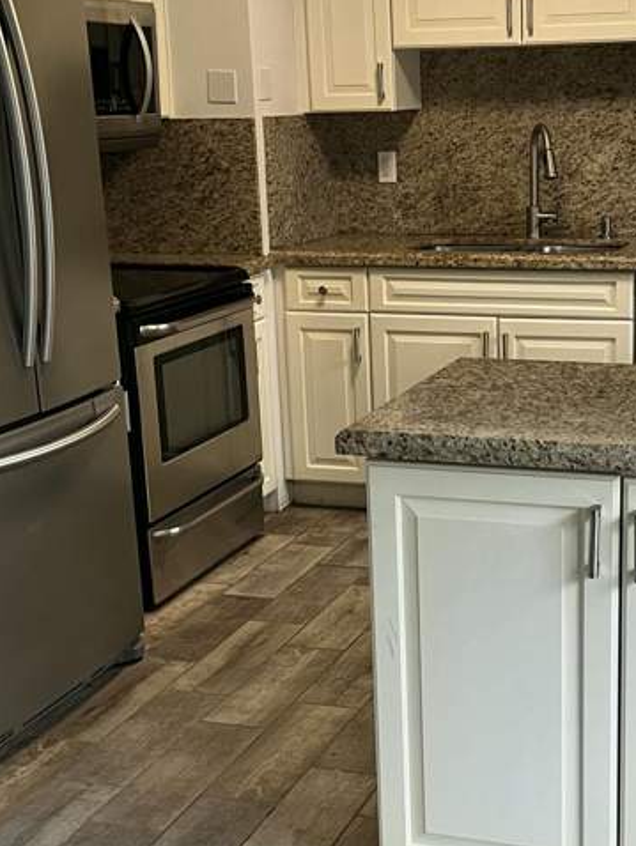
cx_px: 477
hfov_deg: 25.0
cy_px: 503
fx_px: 1420
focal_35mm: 58
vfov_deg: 33.1
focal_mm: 5.1
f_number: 1.6
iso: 125
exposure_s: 1/85
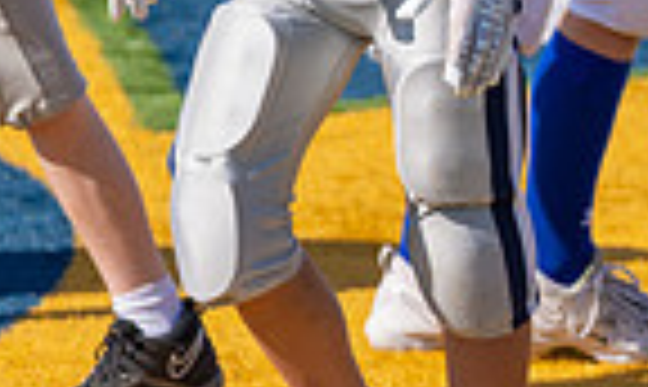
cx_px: 225
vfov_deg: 3.5
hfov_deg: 6.0
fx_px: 6210
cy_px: -419
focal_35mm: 356
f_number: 3.5
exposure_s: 1/1250
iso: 100
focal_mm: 80
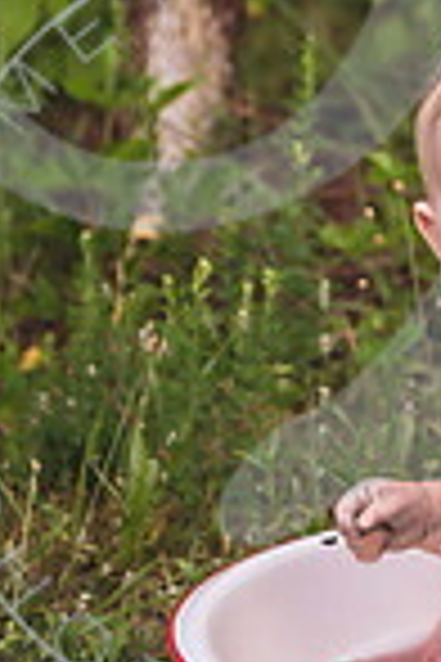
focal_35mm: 172
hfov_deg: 7.9
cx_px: 526
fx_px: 3160
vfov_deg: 11.8
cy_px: -5
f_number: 2.8
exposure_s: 1/250
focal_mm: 56
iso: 100
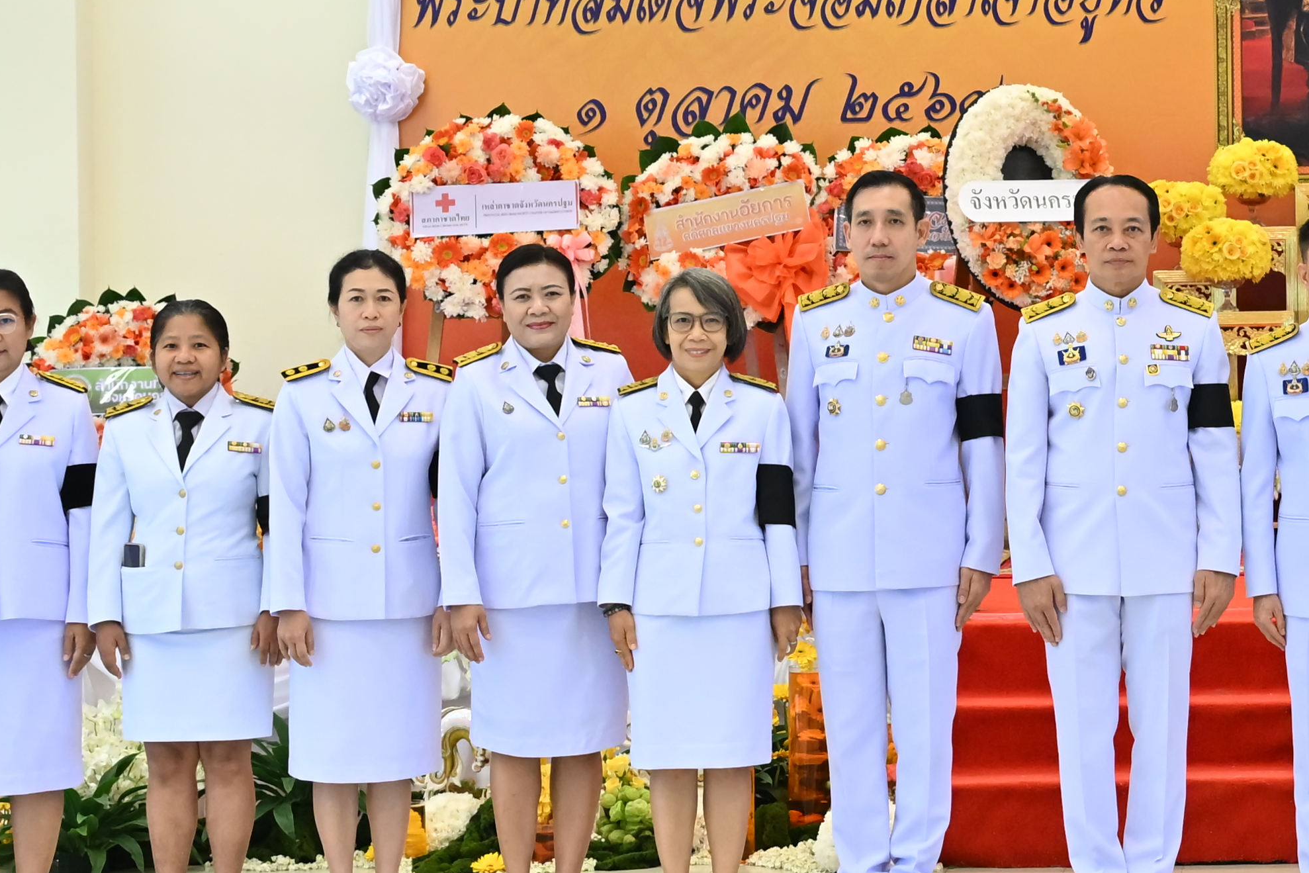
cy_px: 240
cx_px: 1256
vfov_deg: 12.8
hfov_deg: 18.7
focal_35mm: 107
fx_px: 3891
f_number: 4
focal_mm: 35
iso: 2000
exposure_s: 1/400
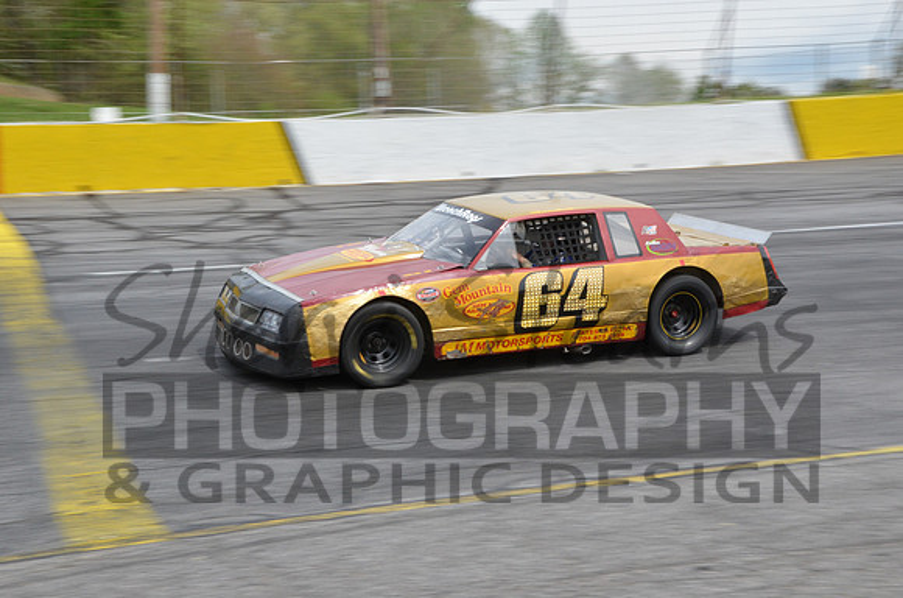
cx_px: 452
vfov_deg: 21.5
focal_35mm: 63
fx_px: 1577
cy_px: 299
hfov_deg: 32.0
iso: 640
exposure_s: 1/200
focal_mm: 42
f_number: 20
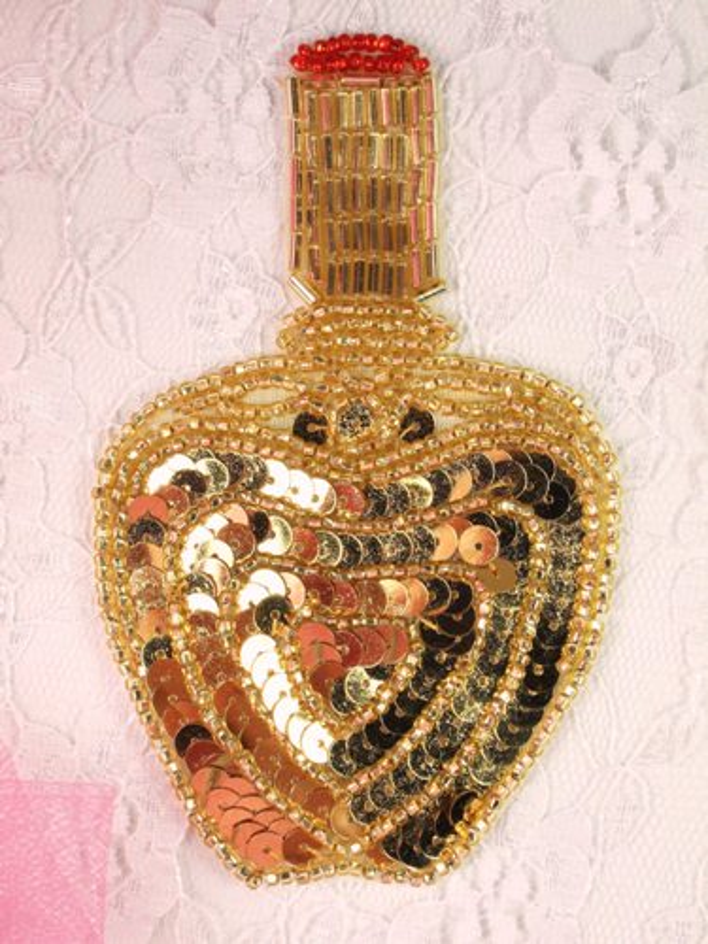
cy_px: 472
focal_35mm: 58
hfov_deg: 25.2
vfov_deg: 33.2
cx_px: 354
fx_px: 1582
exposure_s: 1/180
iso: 80
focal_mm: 10.4
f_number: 5.5
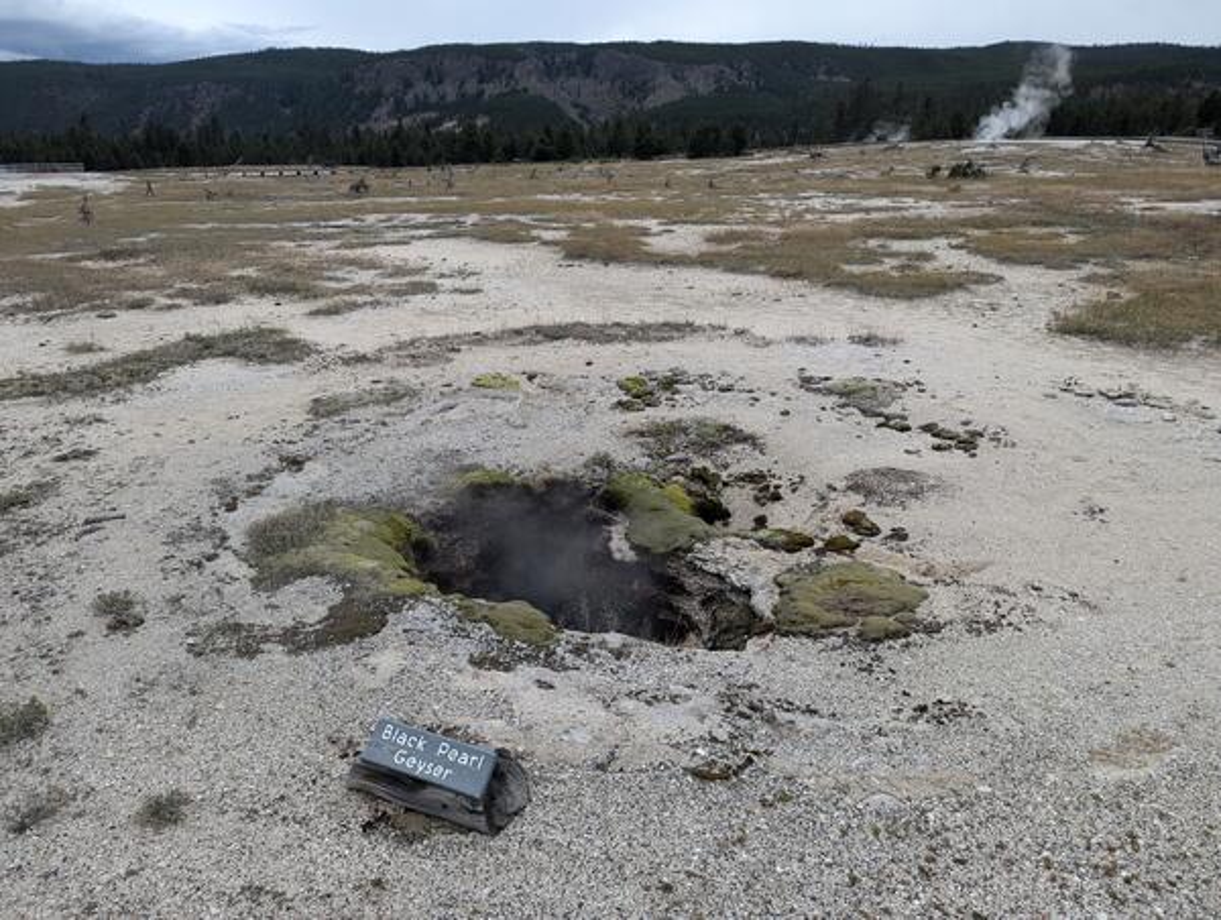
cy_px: 460
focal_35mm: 24
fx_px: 848
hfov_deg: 71.5
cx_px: 610
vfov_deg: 57.0
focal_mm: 6.81
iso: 47
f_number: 1.85
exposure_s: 1/1029
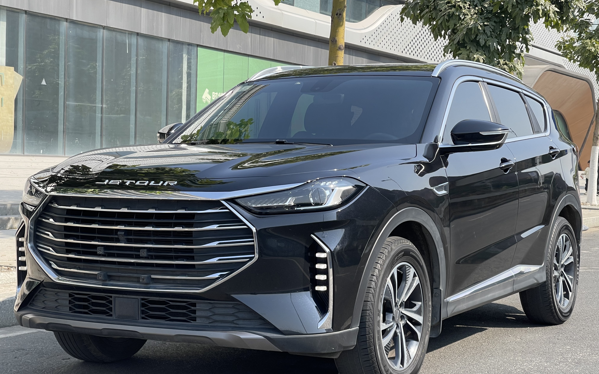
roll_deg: -1.7
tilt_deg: -1.4
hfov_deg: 30.2
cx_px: 299
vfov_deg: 19.1
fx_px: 1110
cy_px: 185
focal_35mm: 68
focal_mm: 7.5
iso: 20
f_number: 2.2
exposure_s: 1/570
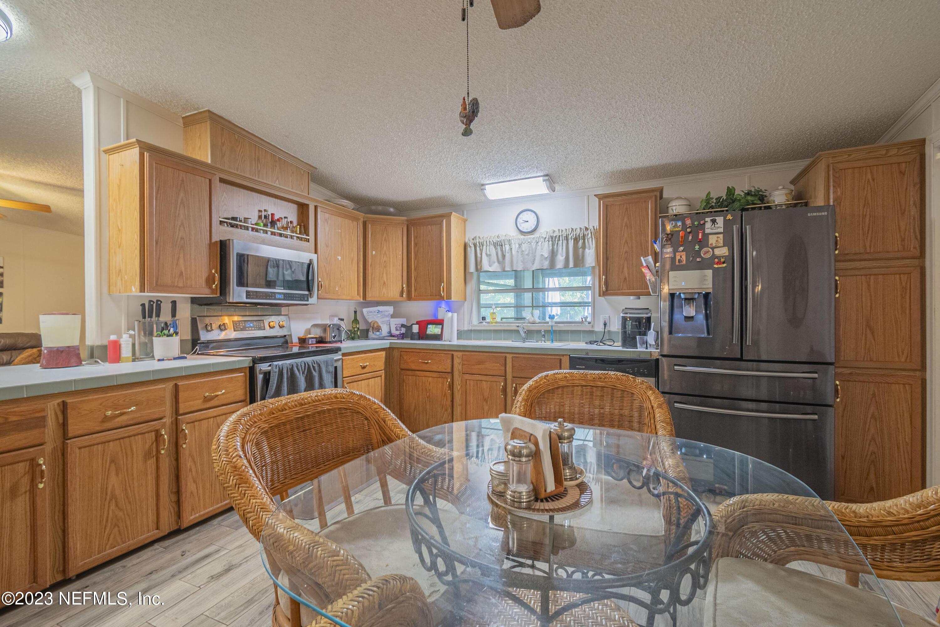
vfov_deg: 77.3
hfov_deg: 100.4
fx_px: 392
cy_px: 314
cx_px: 470
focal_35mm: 15
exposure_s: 1/25
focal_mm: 10
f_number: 7.1
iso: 320
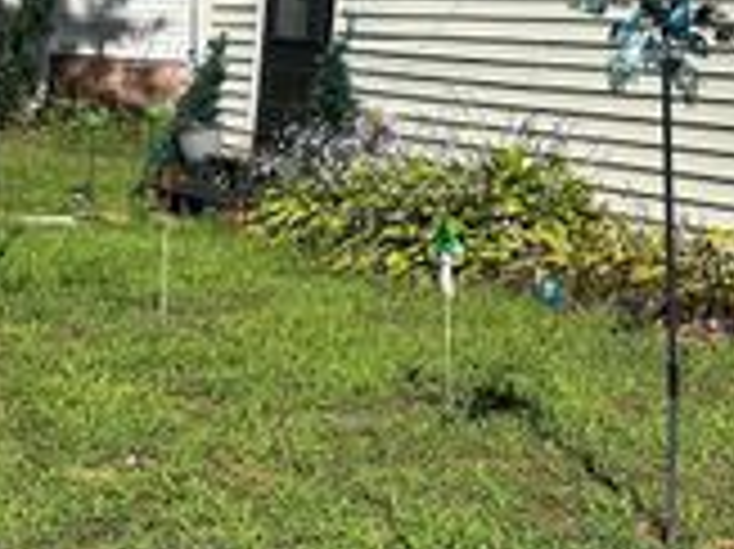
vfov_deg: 17.8
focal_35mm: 80
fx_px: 1695
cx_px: 824
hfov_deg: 22.9
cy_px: -56
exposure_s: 1/9434
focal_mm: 5.7
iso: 50
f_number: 1.5
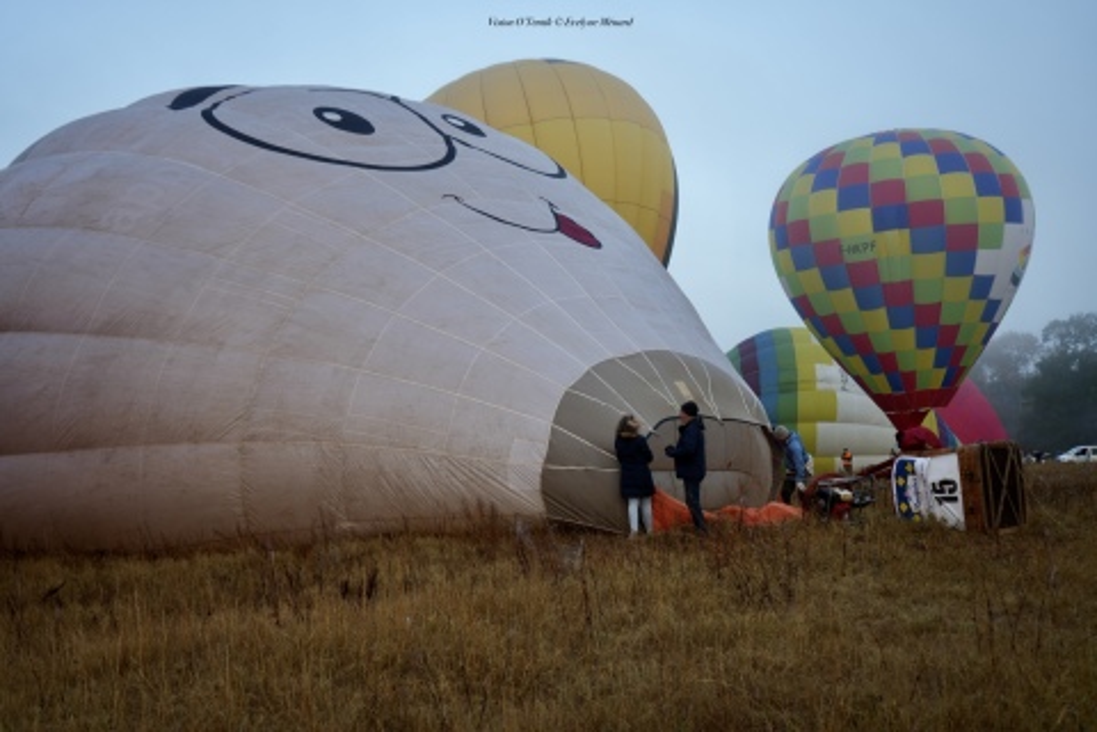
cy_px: 366
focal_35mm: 40
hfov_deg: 48.5
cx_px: 548
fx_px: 1219
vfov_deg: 33.4
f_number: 5
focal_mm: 40
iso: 100
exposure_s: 1/80
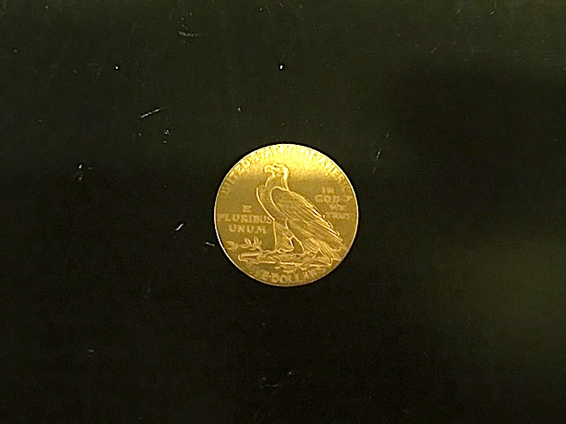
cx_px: 283
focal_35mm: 29
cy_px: 212
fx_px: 474
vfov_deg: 48.2
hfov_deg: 61.7
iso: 320
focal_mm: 4.15
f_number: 2.2
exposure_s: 1/4
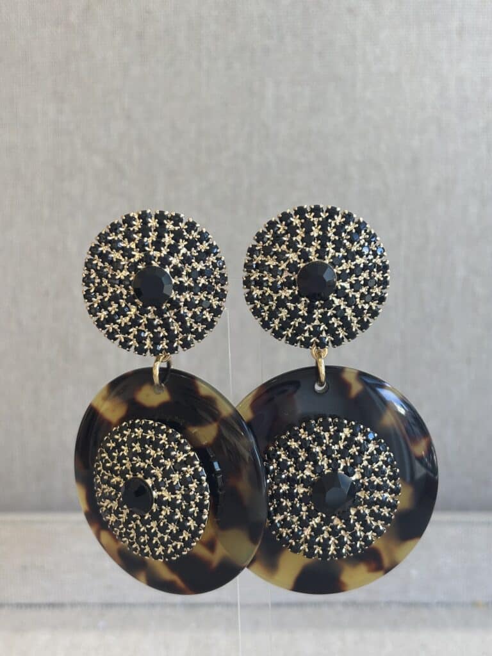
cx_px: 246
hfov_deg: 28.0
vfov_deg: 36.8
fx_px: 985
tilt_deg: -8.6
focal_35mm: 52
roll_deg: -1.3
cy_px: 328
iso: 50
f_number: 1.6
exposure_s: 1/100
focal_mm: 5.96
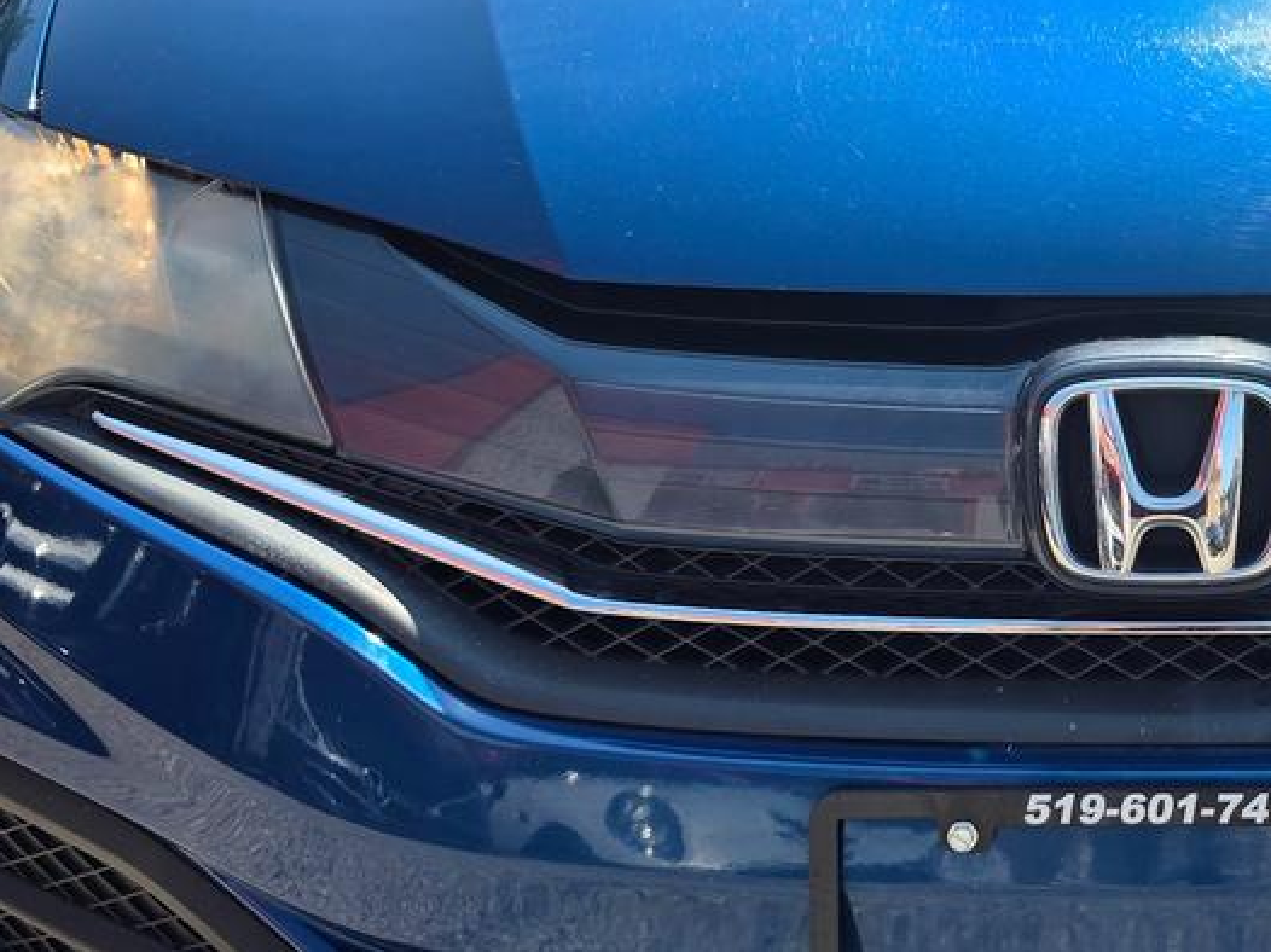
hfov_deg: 32.3
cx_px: 1196
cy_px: 413
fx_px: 2055
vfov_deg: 26.1
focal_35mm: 56
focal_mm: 6.3
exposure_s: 1/3972
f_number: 1.7
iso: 80
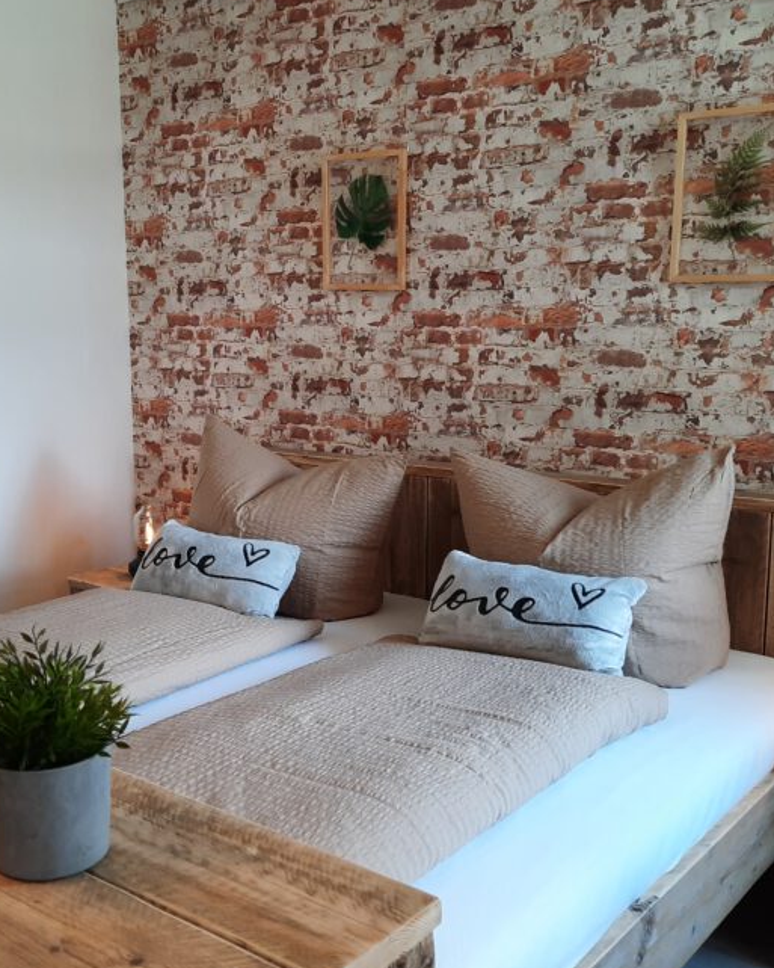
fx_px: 1116
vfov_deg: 46.8
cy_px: 532
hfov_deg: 37.7
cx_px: 246
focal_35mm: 39
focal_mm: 4.6
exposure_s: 1/50
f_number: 2
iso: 125
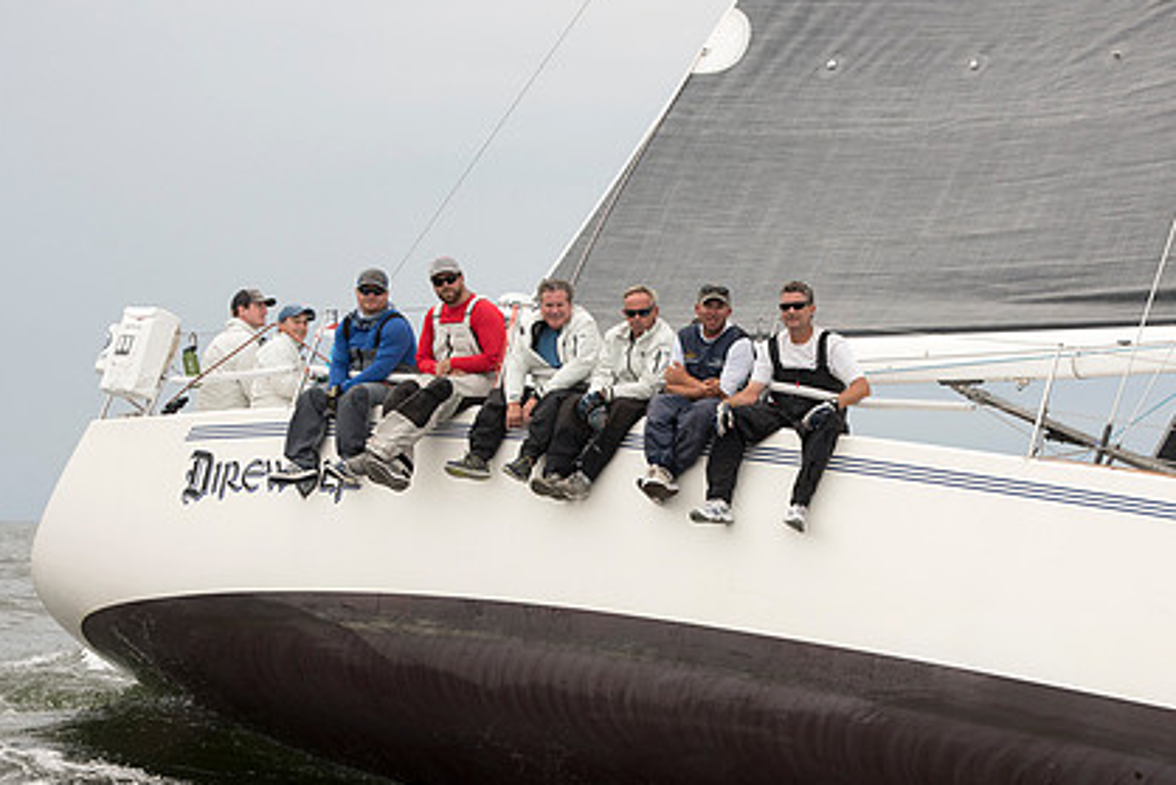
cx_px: 709
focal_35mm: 126
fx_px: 4117
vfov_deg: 10.9
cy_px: 528
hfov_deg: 16.2
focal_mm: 90
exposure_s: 1/1000
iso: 400
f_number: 6.3
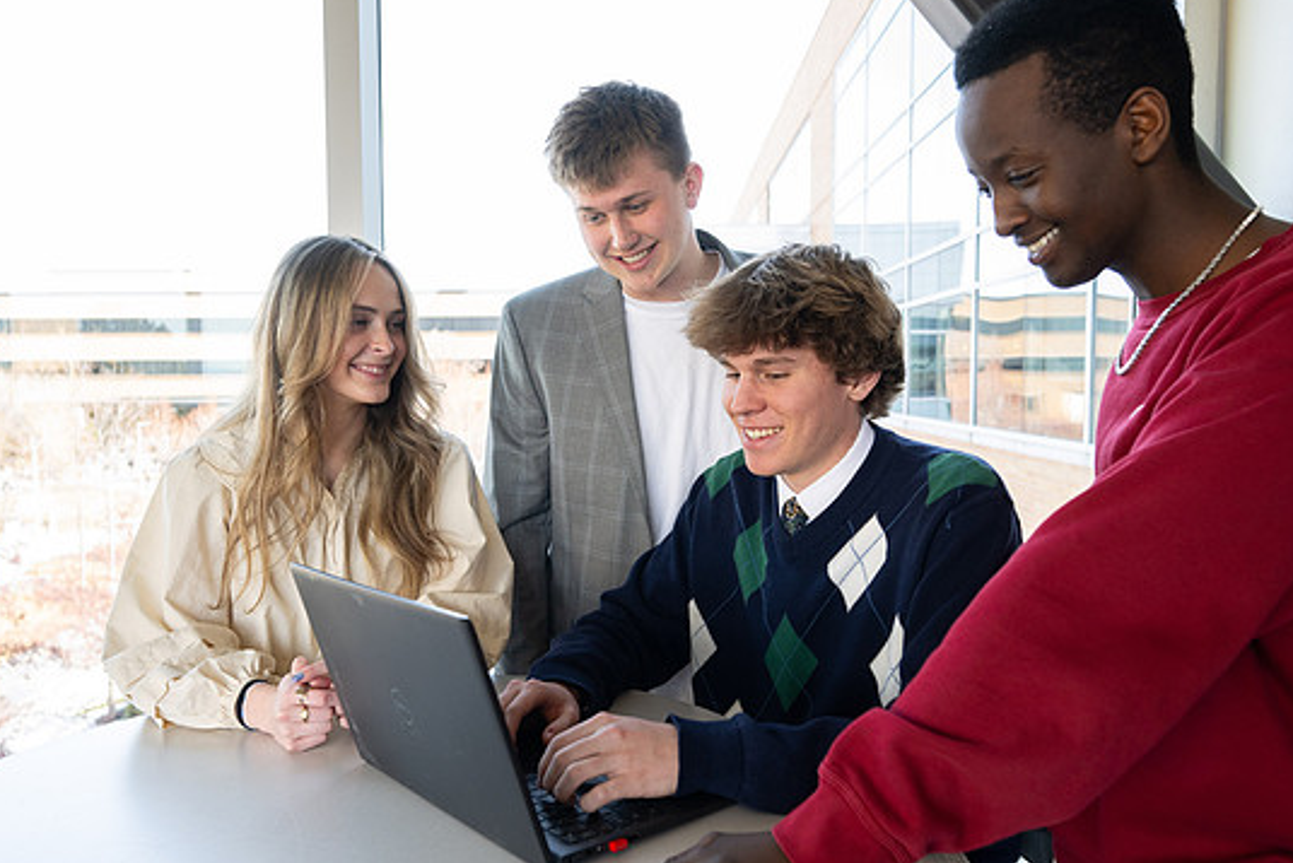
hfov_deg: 65.4
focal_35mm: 28
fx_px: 1006
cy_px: 439
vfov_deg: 46.5
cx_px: 647
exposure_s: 1/250
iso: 400
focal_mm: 23
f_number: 4
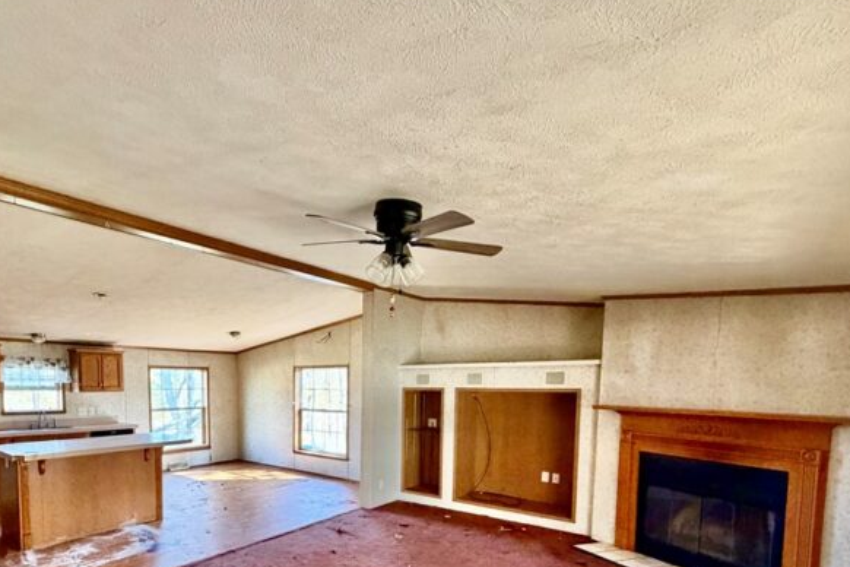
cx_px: 311
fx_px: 472
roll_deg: +0.1
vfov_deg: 58.9
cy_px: 419
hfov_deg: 82.2
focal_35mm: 20
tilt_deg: -3.9
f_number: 2.2
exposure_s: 1/60
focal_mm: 2.22
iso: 500
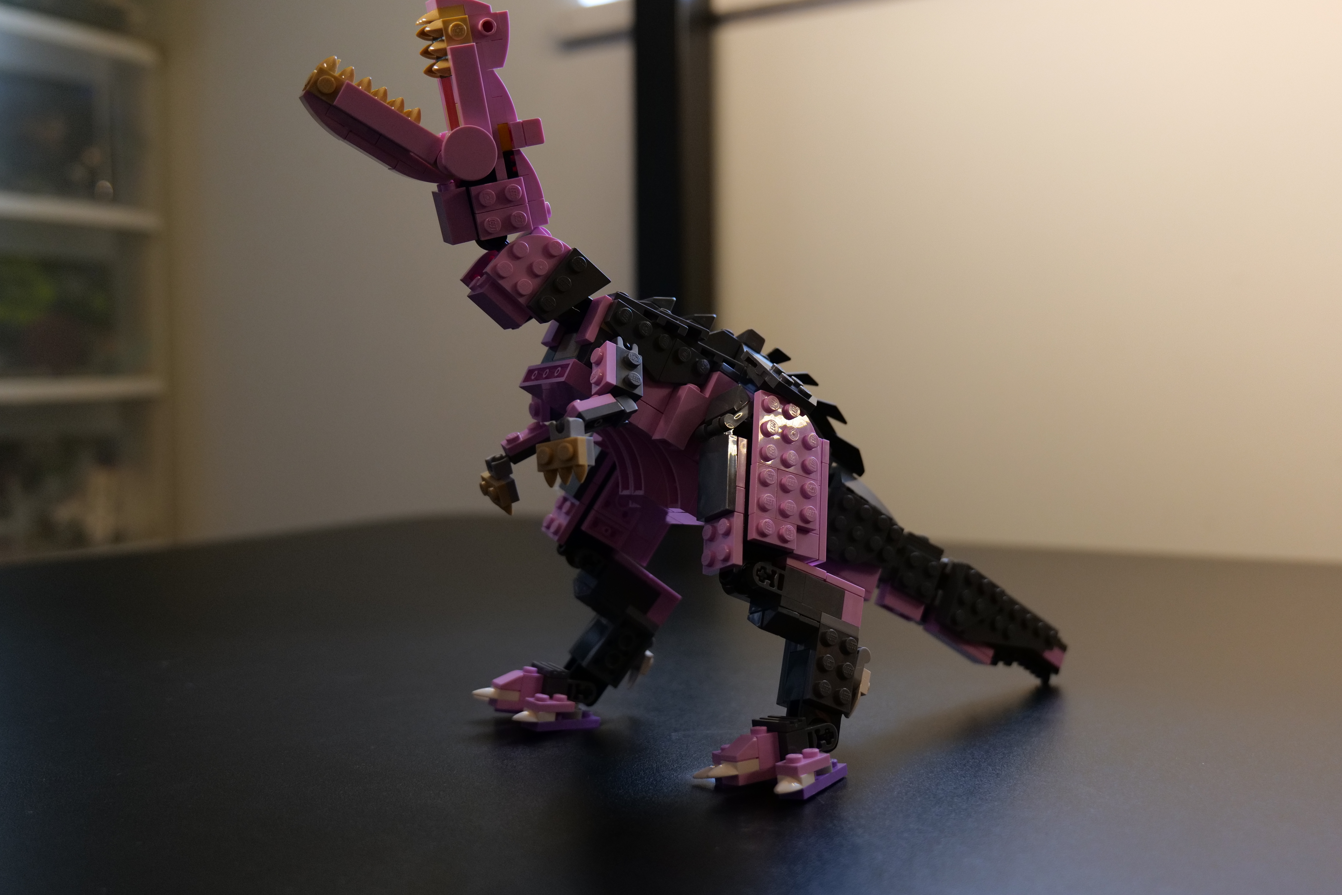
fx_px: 1305
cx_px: 707
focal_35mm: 35
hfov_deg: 54.4
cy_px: 421
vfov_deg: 37.8
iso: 2500
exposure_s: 1/60
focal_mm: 33
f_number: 4.4
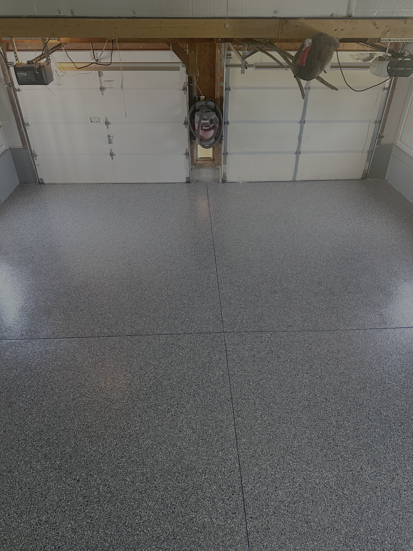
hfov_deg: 56.8
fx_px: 382
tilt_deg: -35.6
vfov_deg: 71.6
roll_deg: -0.9
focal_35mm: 24
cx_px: 206
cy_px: 276
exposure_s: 1/60
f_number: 1.78
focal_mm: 6.86
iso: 320
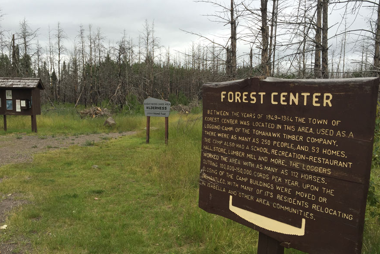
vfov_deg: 42.2
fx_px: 327
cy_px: 143
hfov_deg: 60.3
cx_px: 190
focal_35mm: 31
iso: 32
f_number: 2.2
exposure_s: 1/120
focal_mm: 4.15
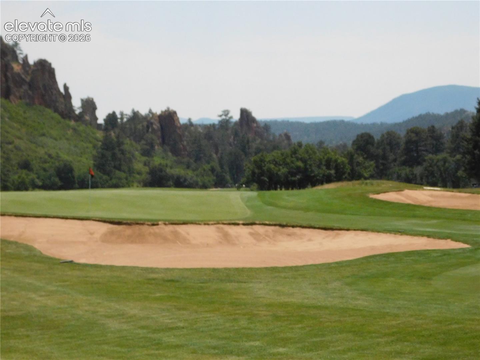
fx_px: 1262
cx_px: 240
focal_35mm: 91
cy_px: 180
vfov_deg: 16.2
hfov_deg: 21.5
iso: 800
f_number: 9
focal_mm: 16.1
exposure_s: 1/1500
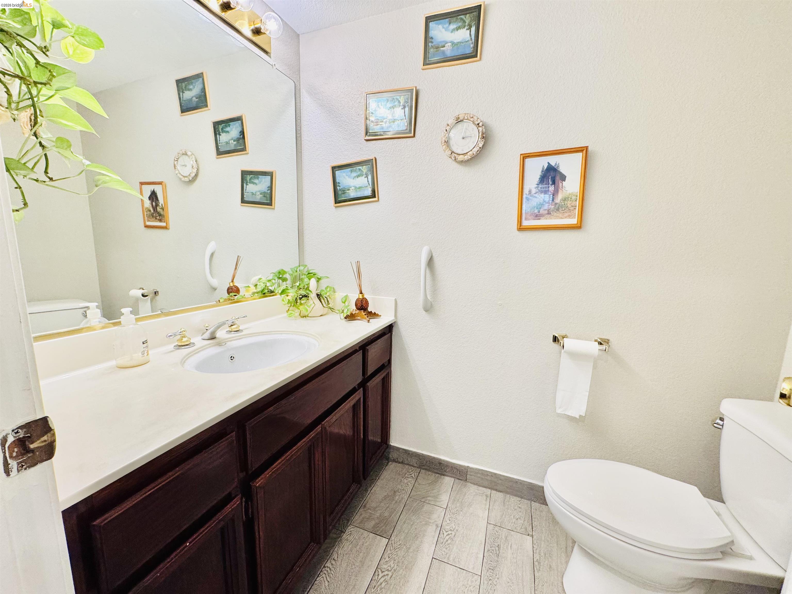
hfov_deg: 102.1
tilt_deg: -9.8
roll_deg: -1.4
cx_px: 396
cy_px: 297
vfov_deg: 85.7
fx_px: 320
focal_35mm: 14
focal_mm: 2.22
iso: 160
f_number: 2.2
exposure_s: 1/120
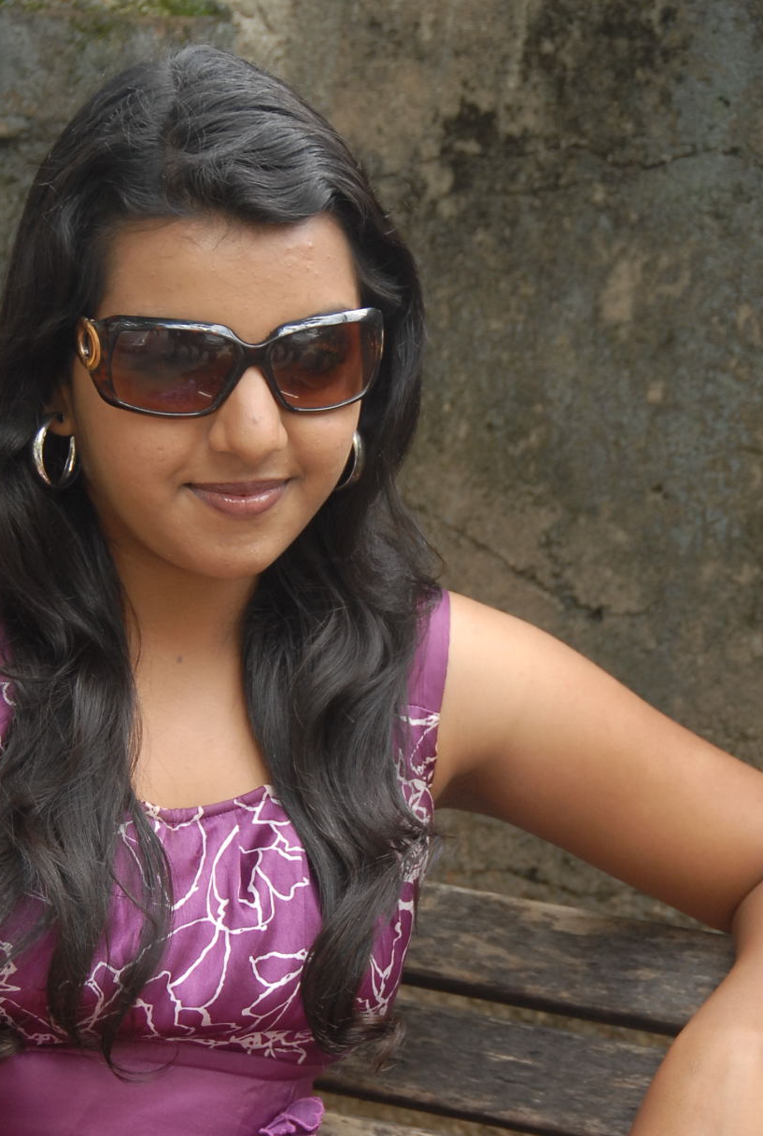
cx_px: 360
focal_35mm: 138
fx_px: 4366
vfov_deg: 14.8
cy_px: 733
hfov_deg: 10.0
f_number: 5.6
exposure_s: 1/80
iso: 400
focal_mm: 70
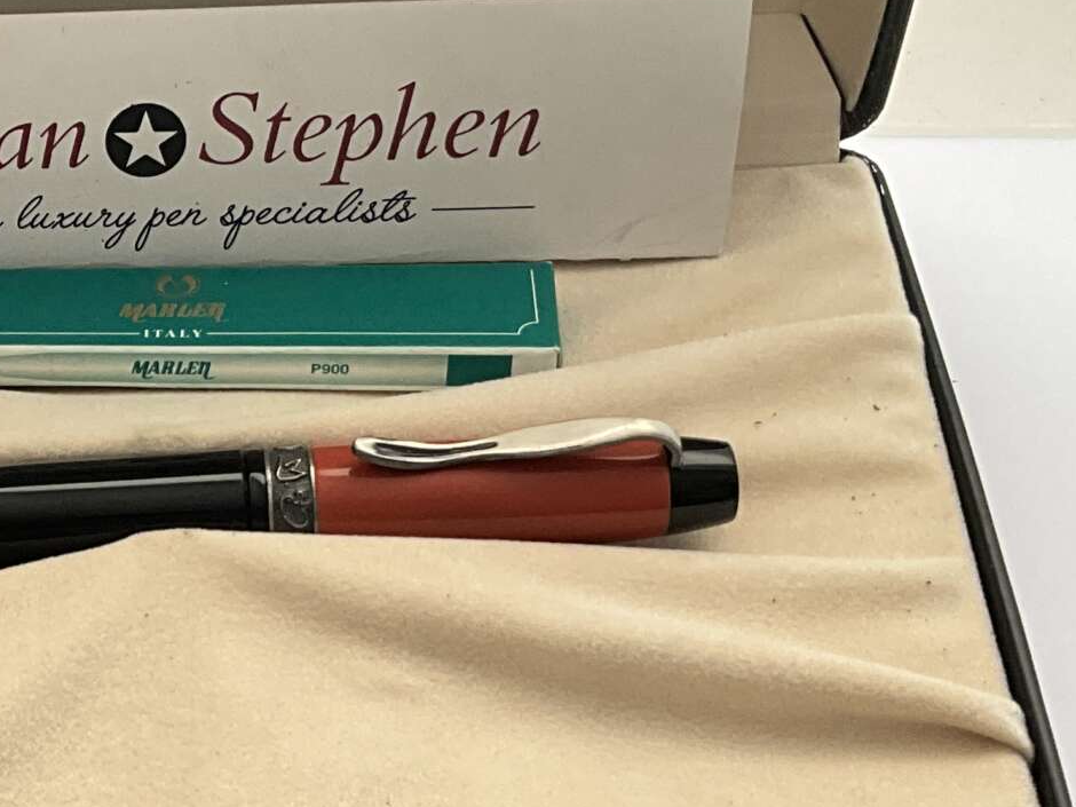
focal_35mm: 79
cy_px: 500
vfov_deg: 18.6
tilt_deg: -48.3
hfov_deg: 22.9
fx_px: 2456
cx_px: -174
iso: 32
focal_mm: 3
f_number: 1.8
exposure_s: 1/122
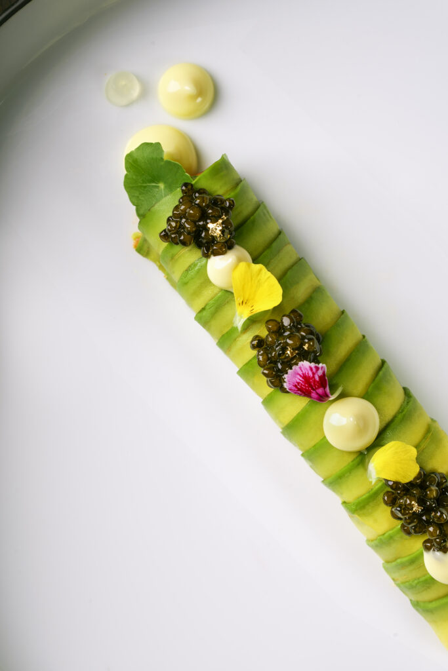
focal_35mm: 70
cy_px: 336
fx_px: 1306
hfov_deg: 19.5
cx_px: 224
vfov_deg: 28.8
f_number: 14
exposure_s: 1/250
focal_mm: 70
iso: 200
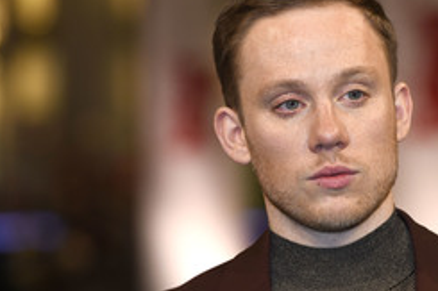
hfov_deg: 5.6
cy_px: 216
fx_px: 4474
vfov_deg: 3.7
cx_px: 308
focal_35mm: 368
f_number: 4.5
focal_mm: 200
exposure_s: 1/400
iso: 1000
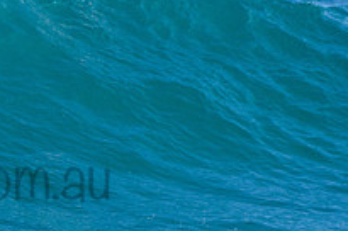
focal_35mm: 1737
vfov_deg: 0.8
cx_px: -181
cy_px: 169
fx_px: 16765
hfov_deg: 1.2
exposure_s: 1/2000
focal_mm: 500
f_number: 5.6
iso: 220
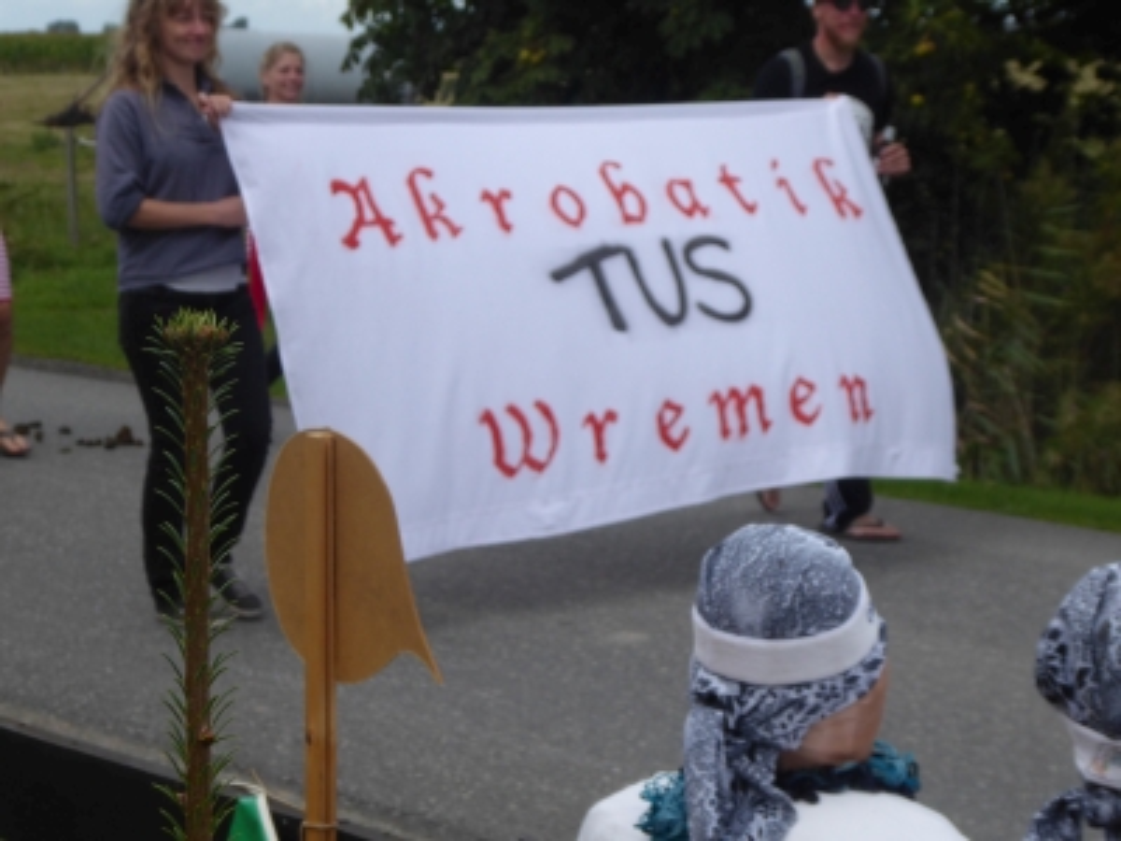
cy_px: 420
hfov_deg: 18.4
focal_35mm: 107
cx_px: 560
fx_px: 3465
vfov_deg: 13.8
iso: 80
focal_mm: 17.5
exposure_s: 1/400
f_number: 5
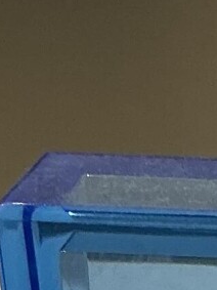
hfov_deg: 7.2
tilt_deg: -35.0
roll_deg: -0.7
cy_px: 783
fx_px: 1656
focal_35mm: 198
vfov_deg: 8.7
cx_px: 471
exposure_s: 1/110
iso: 64
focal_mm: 3
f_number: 1.8
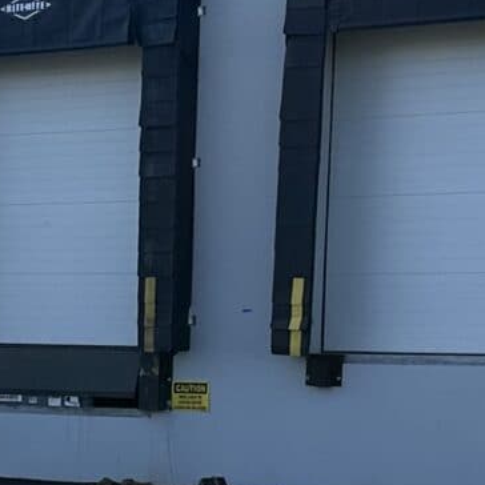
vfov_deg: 11.6
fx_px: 2362
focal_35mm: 149
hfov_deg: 11.4
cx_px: -183
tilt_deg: -5.2
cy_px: 516
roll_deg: -1.0
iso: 80
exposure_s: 1/3058
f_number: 1.78
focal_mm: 6.86
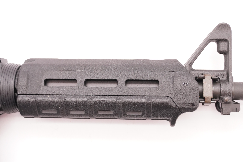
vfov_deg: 23.8
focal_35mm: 57
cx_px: 122
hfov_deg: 35.0
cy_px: 81
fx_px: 385
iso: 1000
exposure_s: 1/125
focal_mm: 38
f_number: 5.6
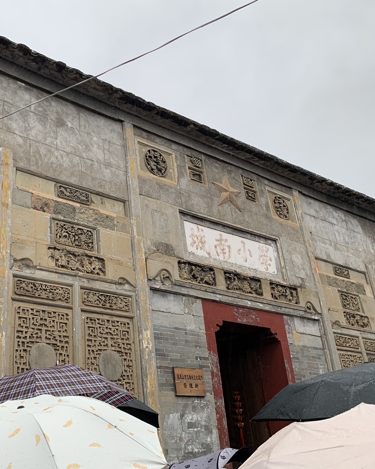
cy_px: 223
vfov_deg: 50.3
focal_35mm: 36
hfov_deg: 39.7
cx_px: 80
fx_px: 499
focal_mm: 4.25
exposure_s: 1/122
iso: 32
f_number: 1.8
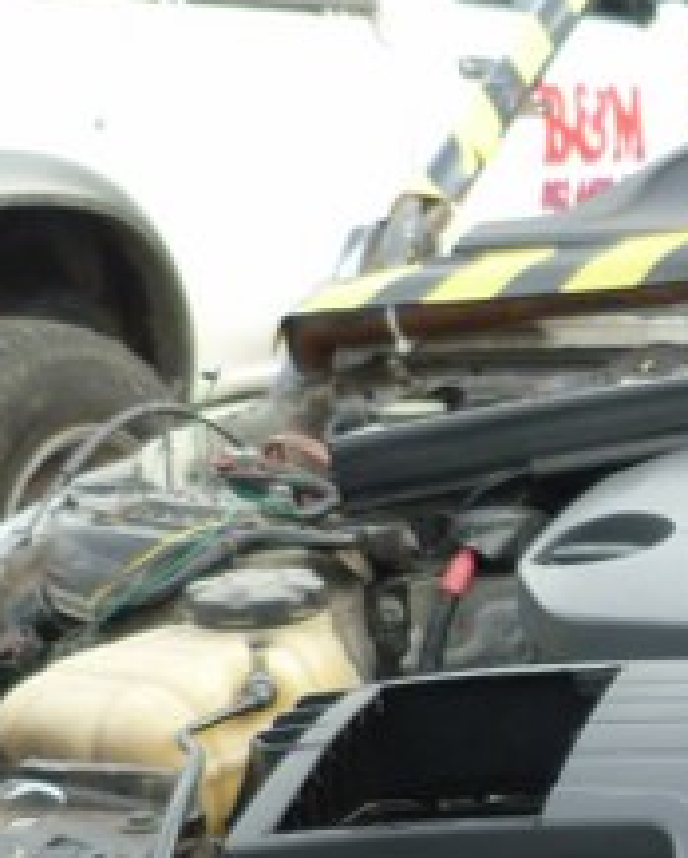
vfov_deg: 20.7
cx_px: 1060
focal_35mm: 90
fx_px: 2288
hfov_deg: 15.6
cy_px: 818
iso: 100
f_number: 2.8
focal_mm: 4.5
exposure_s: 1/60
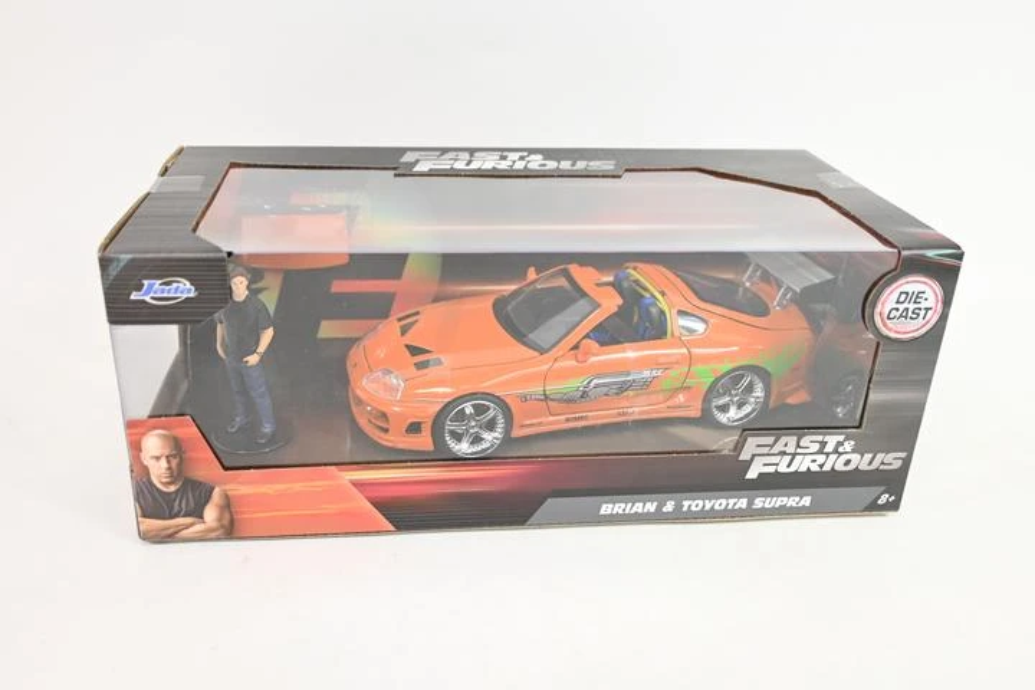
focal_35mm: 33
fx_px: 949
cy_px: 345
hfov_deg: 57.2
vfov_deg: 40.0
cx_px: 518
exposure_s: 1/125
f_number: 4
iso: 640
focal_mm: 22
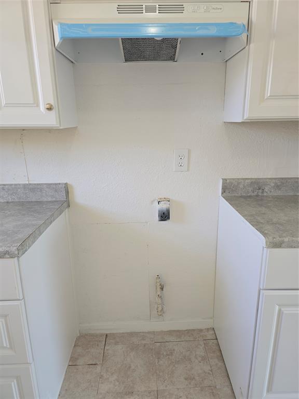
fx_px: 265
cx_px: 150
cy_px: 200
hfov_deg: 58.9
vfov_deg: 73.9
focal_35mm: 23
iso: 80
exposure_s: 1/120
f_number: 1.7
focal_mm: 6.3
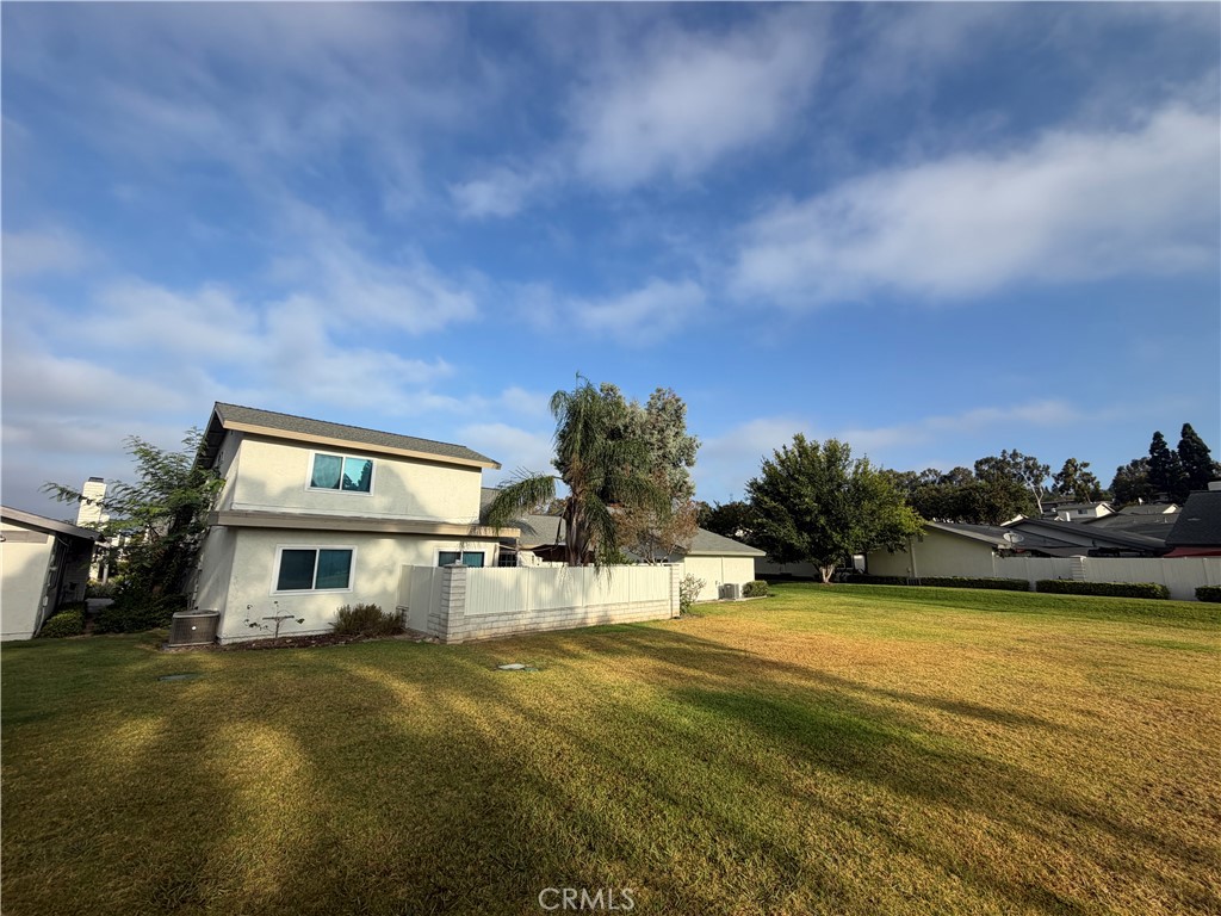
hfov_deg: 102.1
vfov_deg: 85.7
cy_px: 458
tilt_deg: +11.7
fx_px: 494
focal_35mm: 14
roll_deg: +0.0
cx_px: 610
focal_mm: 2.22
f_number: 2.2
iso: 25
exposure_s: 1/770
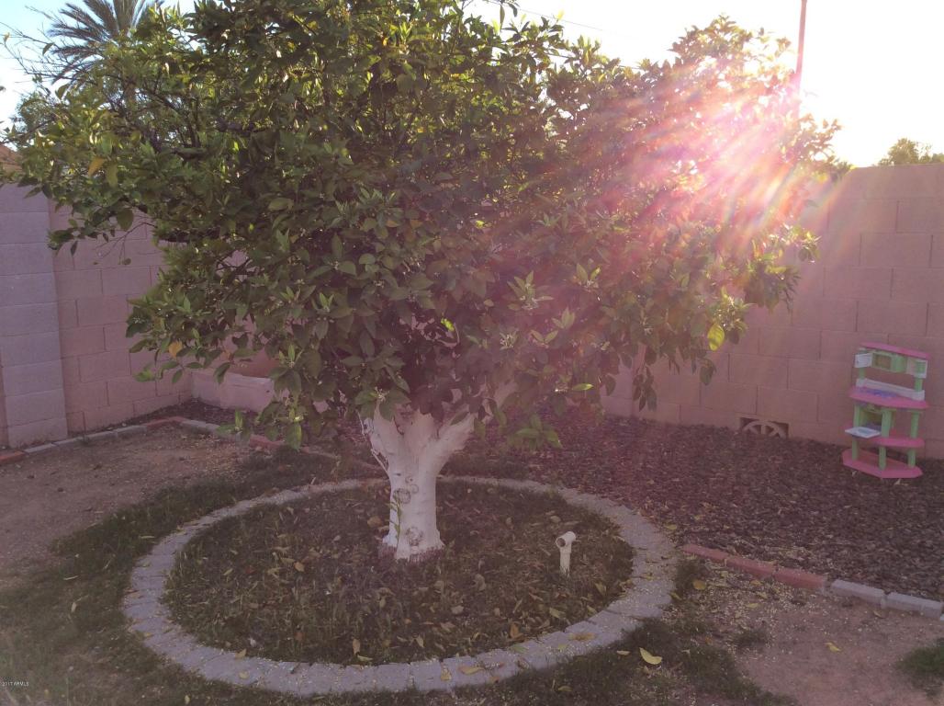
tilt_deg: -11.4
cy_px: 353
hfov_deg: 56.9
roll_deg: +2.7
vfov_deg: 44.1
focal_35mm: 32
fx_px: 871
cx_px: 472
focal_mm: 3.3
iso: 32
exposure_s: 1/590
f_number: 2.4
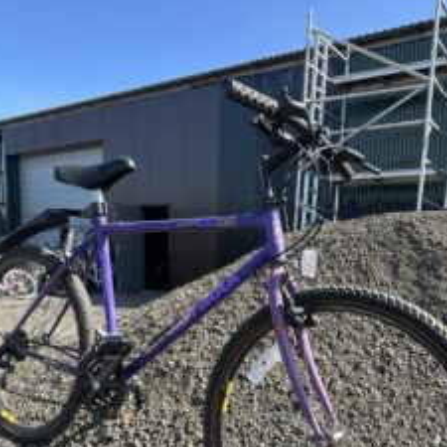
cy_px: 322
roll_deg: -2.2
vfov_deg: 47.1
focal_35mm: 34
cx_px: 223
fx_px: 497
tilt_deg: -8.9
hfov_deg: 48.5
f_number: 1.78
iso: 80
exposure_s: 1/1171
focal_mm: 6.86
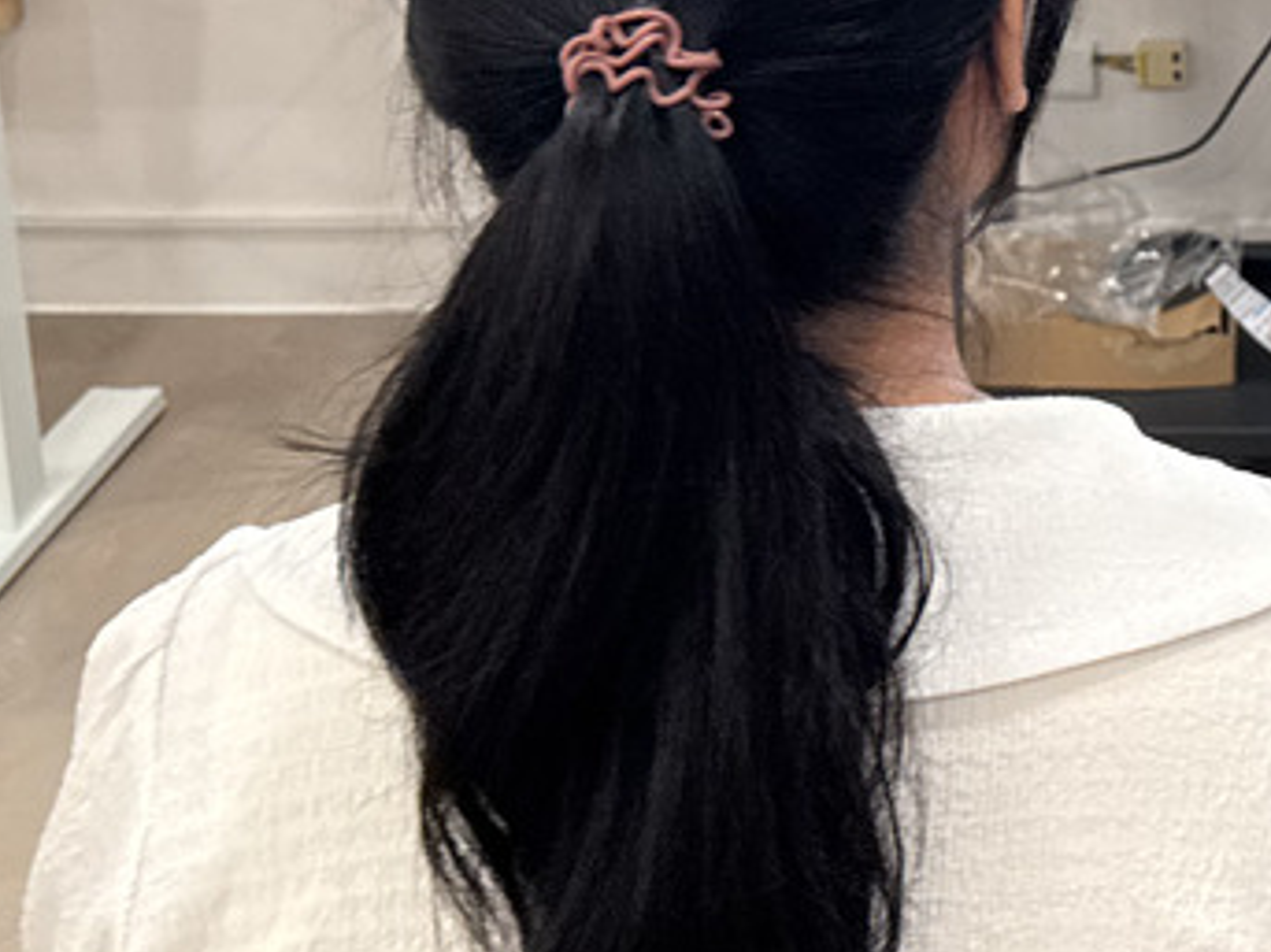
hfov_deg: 21.4
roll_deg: -1.2
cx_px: 1571
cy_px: -85
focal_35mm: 84
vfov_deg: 17.0
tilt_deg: -15.8
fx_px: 3083
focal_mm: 6.76
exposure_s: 1/90
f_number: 1.78
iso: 160
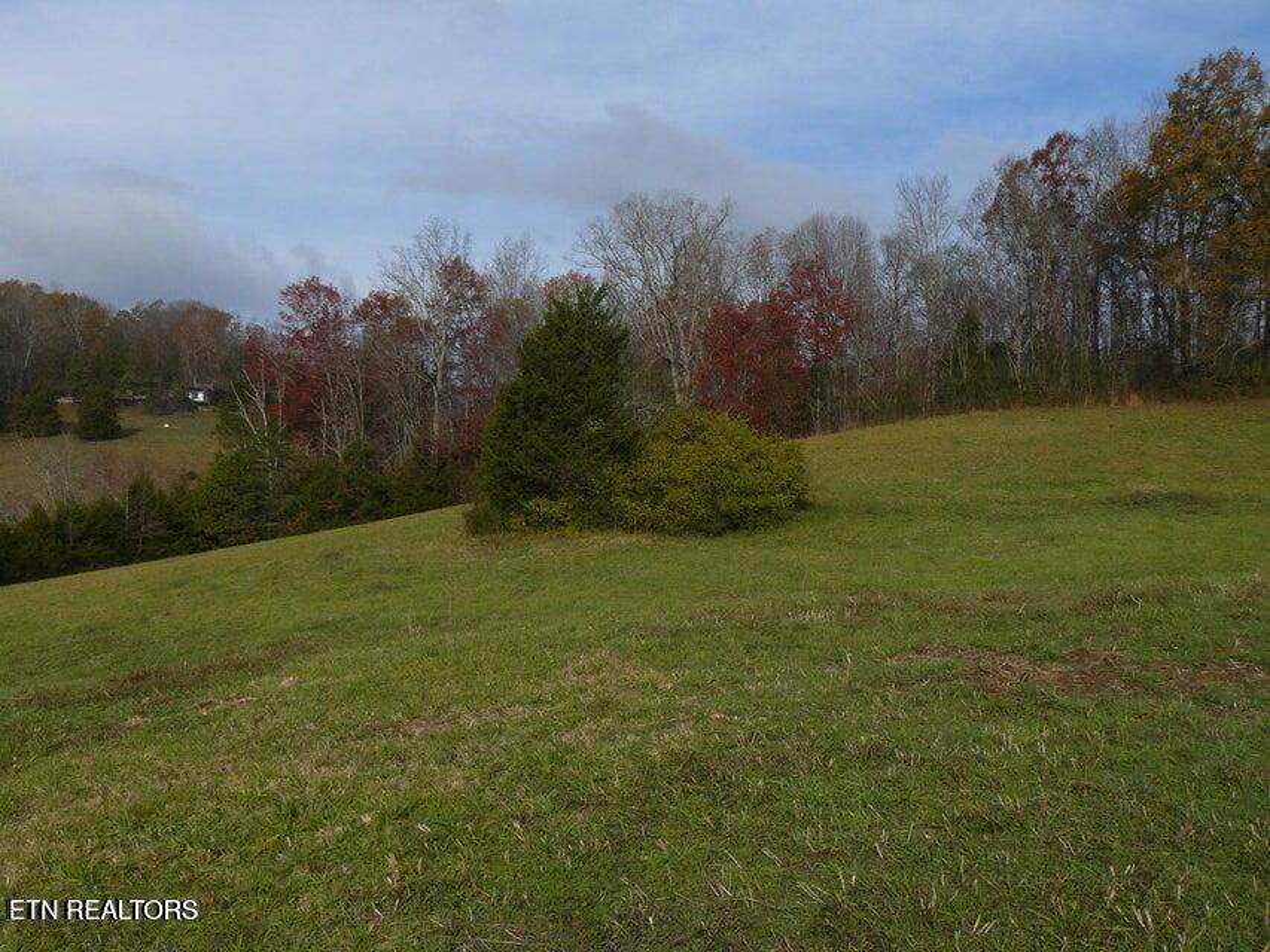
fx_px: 1321
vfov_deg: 39.7
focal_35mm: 36
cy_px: 476
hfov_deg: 51.3
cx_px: 635
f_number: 6.3
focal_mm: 6
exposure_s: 1/400
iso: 100
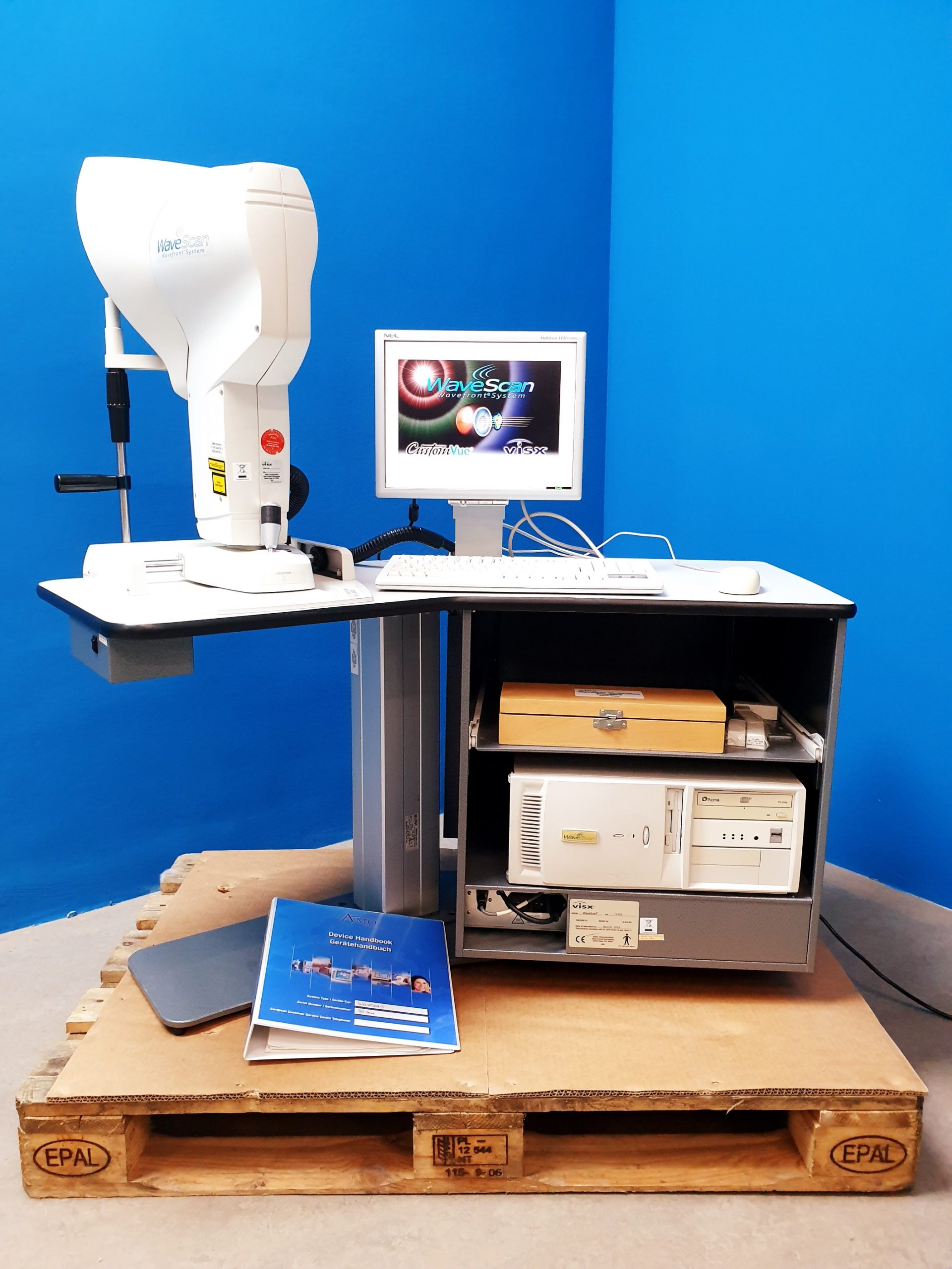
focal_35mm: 26
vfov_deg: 67.3
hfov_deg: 53.1
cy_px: 634
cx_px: 476
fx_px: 953
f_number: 2.4
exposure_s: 1/50
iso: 400
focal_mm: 4.3
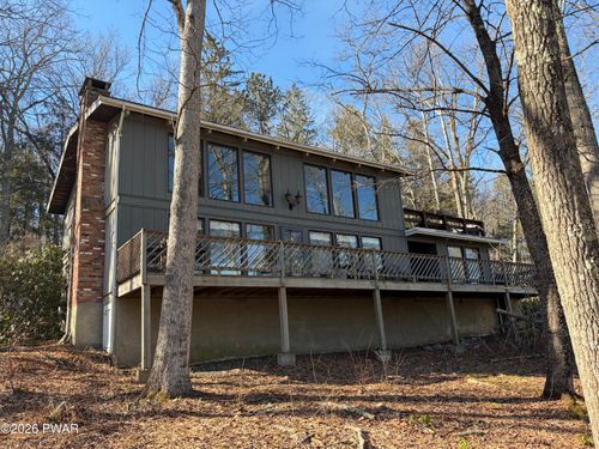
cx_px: 300
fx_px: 450
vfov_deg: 53.1
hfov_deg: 67.3
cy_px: 224
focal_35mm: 26
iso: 50
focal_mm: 5.96
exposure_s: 1/601
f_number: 1.6
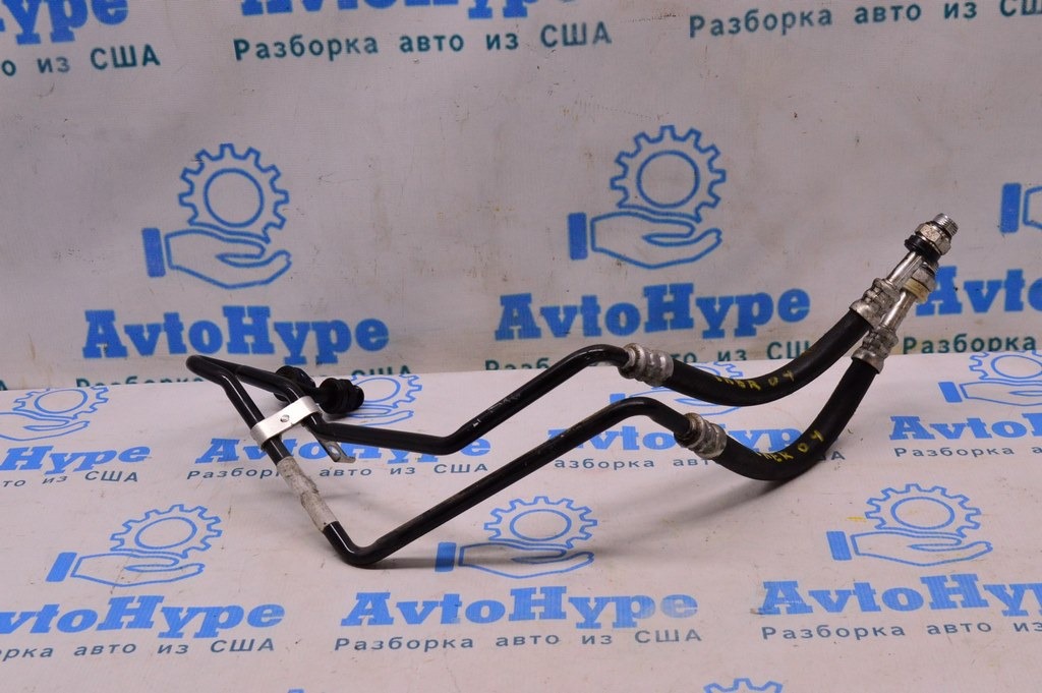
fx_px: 1518
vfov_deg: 25.7
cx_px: 521
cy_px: 346
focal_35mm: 52
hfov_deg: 37.9
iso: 1600
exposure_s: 1/125
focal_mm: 35
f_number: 8
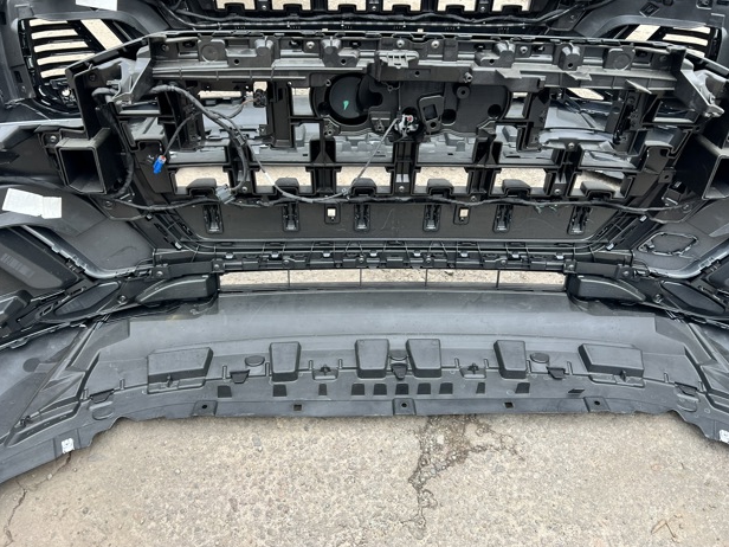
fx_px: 569
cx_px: 355
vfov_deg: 51.4
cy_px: 275
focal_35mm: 27
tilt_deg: -48.4
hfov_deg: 65.3
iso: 40
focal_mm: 5.7
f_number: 1.5
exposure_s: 1/122
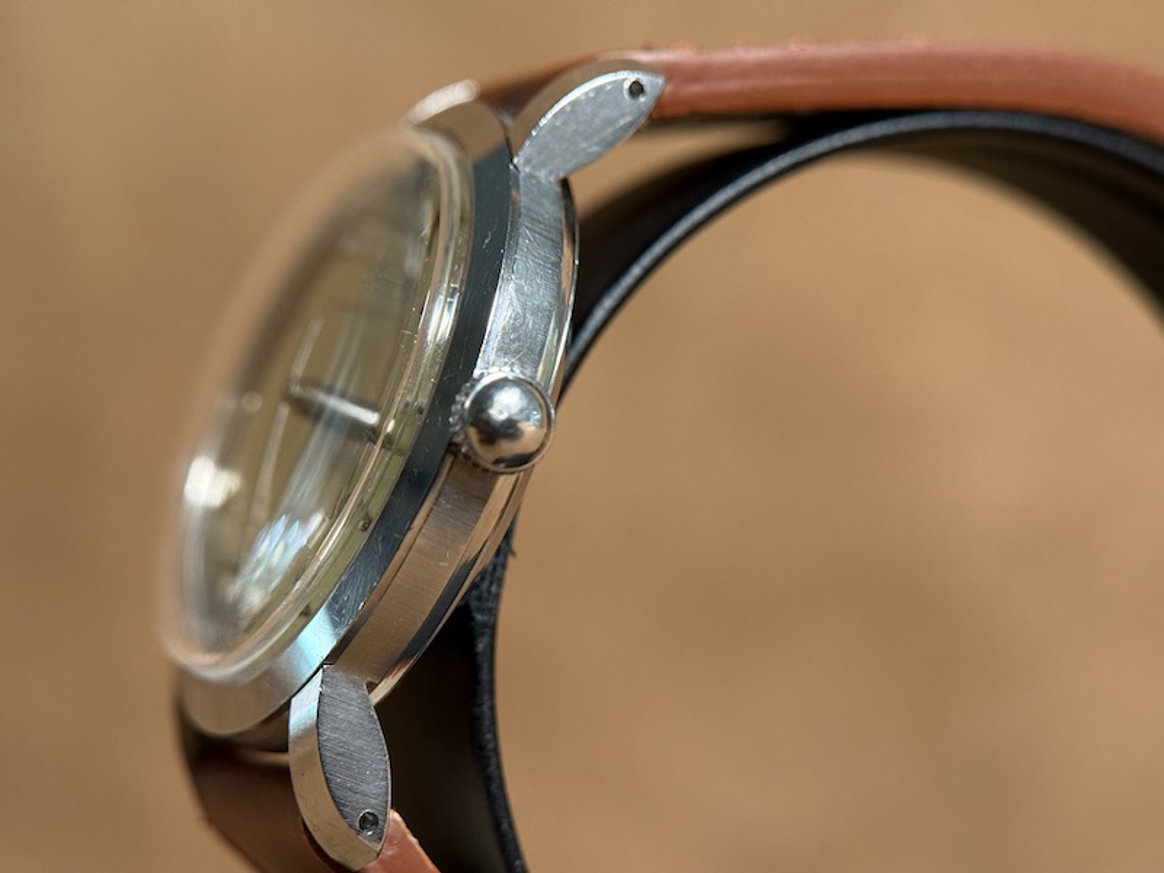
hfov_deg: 39.7
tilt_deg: -0.7
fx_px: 1614
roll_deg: +0.2
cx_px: 582
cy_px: 436
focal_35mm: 48
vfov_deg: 30.3
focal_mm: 6.76
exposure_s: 1/60
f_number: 1.78
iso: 200
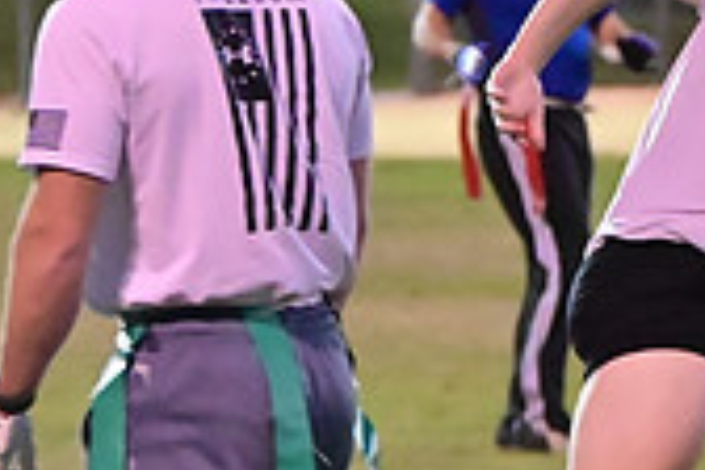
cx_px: 722
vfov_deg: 2.4
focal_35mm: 571
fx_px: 11181
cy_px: 149
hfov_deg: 3.6
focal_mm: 110
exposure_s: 1/500
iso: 6400
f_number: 4
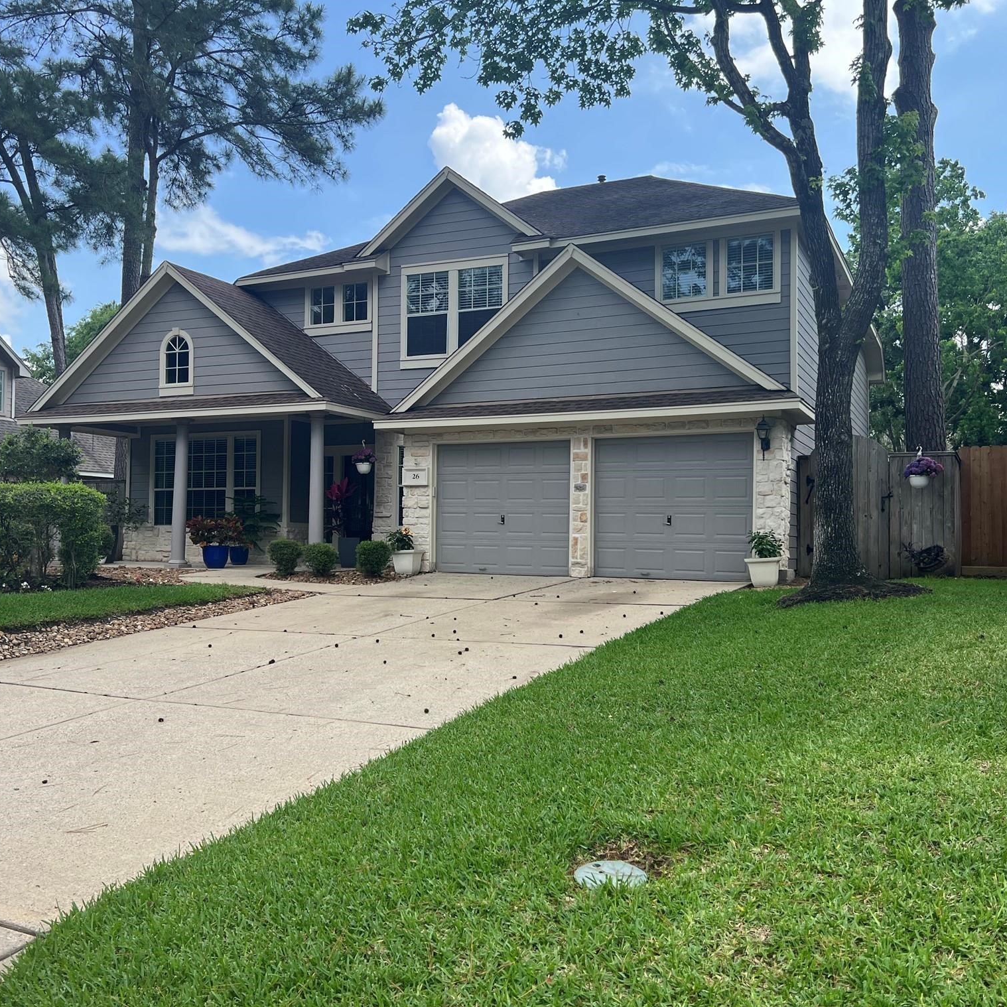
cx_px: 468
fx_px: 1020
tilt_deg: +2.0
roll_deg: -0.4
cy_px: 498
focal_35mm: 31
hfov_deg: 52.5
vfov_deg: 52.5
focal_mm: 5.7
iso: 50
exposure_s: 1/1224
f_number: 1.5
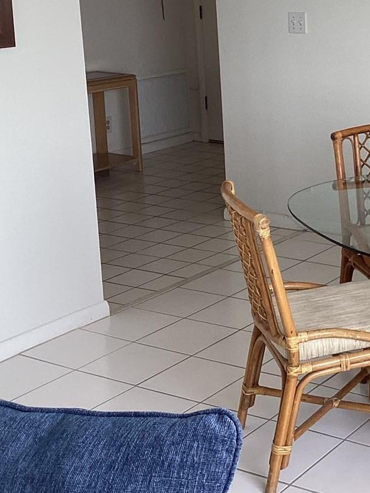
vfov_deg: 28.0
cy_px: 172
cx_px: 431
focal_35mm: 69
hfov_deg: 20.1
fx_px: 984
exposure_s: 1/120
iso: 32
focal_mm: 3.3
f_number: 2.4
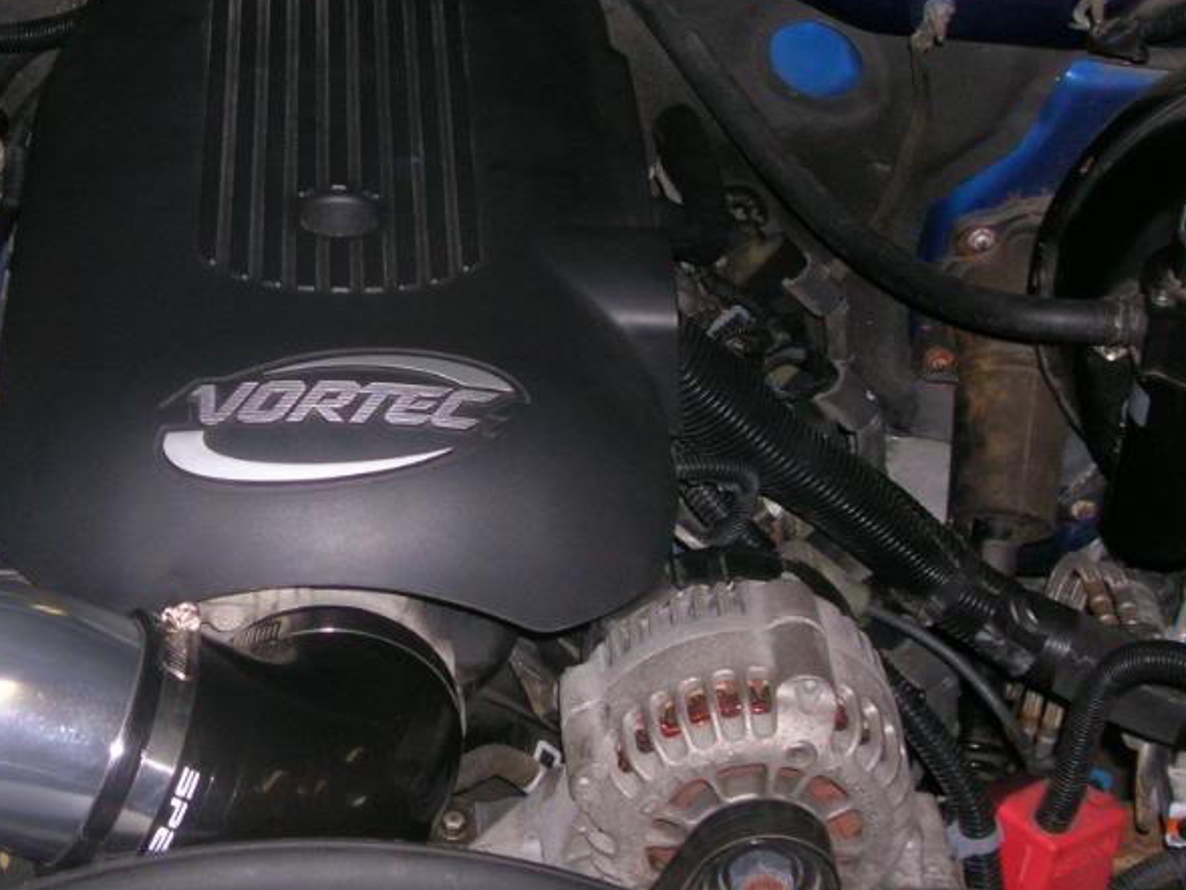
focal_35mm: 80
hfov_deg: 24.0
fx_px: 2741
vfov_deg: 18.4
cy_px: 391
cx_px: 201
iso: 77
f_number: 3.2
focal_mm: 7.7
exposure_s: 1/60
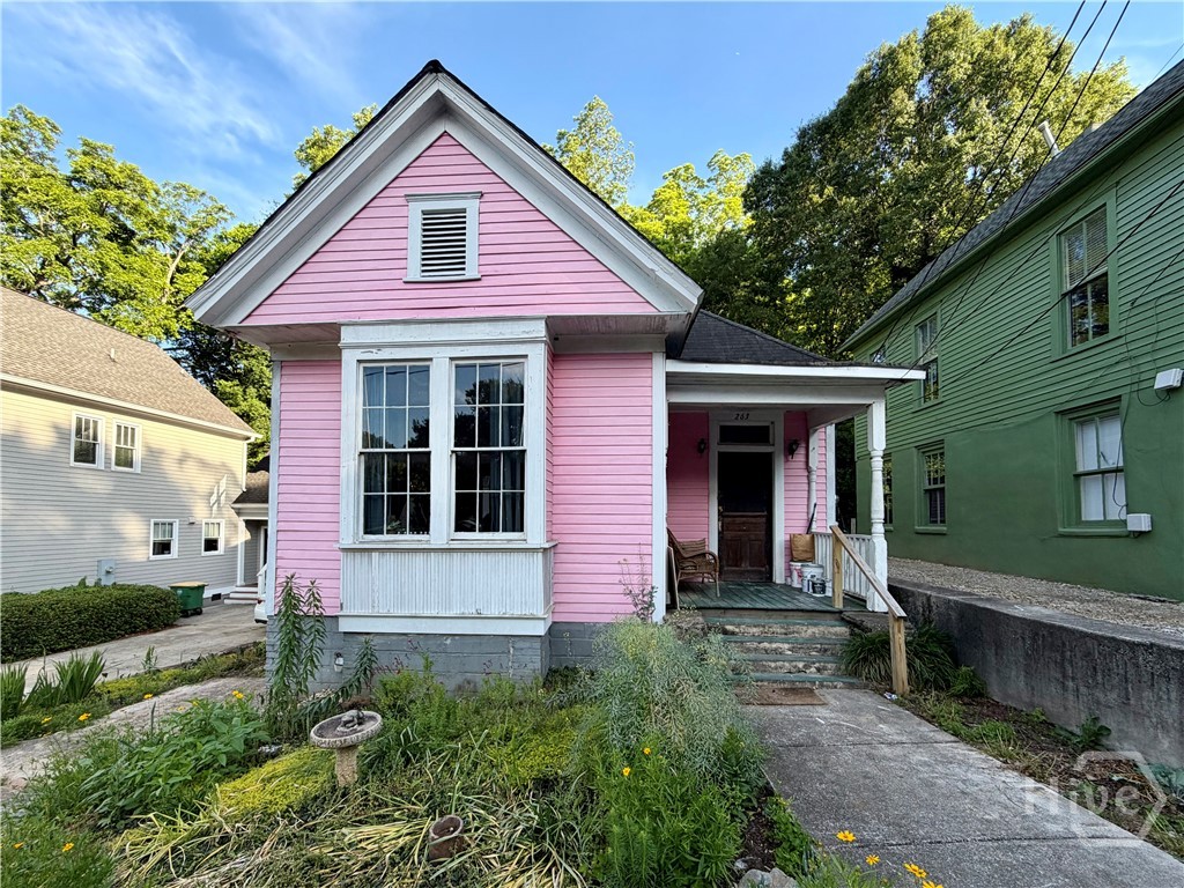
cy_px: 444
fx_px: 479
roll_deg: +0.2
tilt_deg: +4.3
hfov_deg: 102.1
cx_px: 592
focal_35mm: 14
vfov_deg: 85.7
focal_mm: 2.22
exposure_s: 1/596
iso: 40
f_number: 2.2
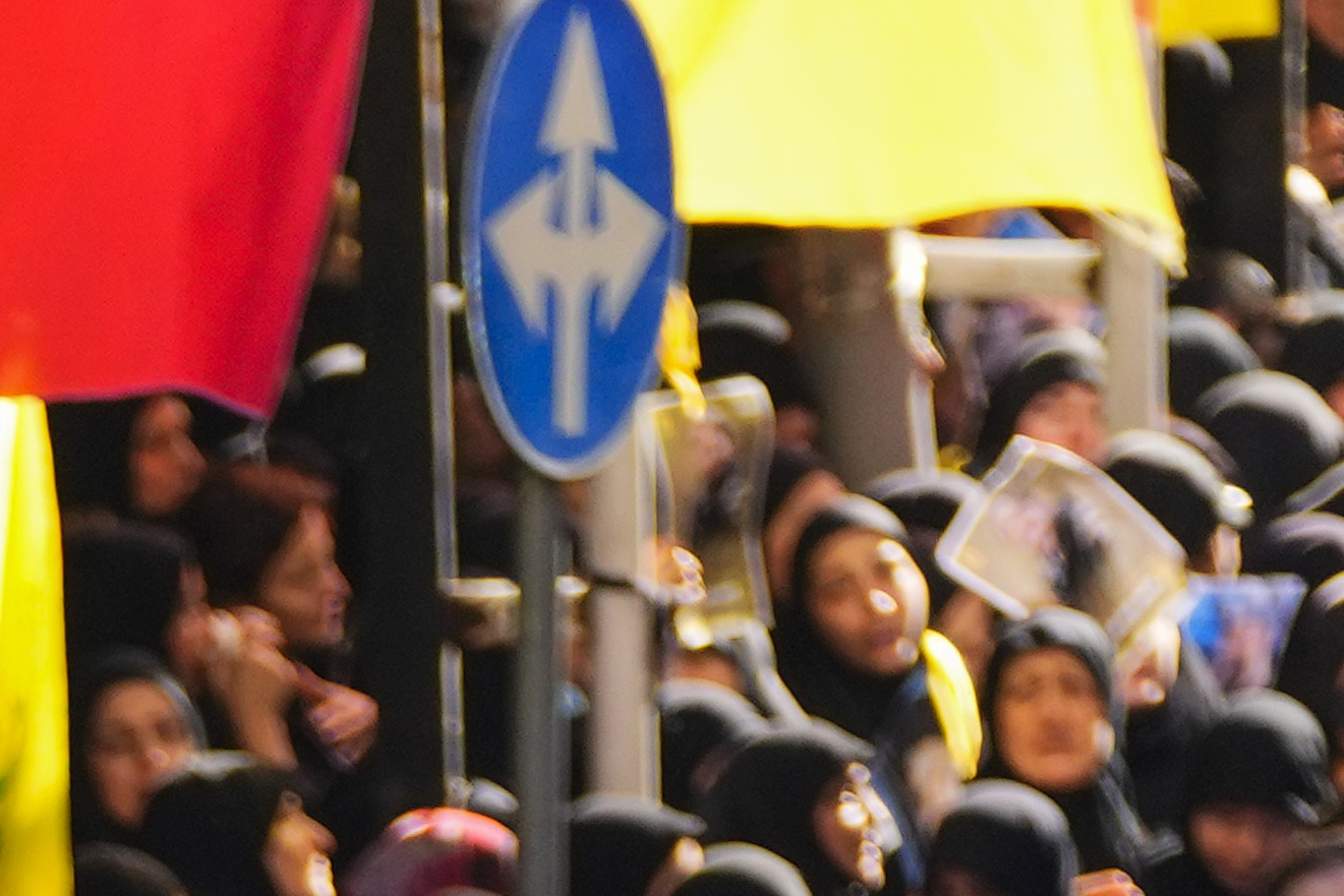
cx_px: -1029
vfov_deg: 1.3
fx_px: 38081
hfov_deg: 2.0
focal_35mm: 1020
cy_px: 2913
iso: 250
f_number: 3.2
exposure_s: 1/1000
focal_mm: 156
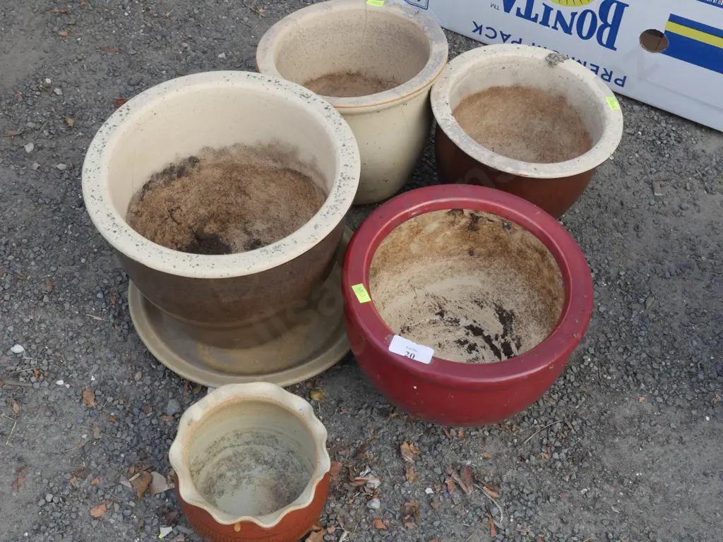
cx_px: 362
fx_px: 1044
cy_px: 271
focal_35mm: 50
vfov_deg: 29.1
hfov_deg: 38.2
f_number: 10
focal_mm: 25
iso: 500
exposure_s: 1/60
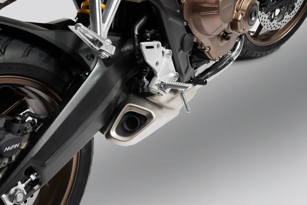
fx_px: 469
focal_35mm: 55
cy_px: 102
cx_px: 154
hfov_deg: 36.2
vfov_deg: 24.6
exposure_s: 1/125
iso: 160
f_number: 18
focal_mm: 55
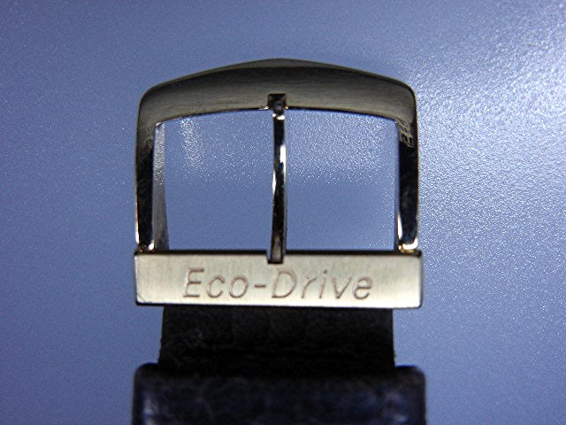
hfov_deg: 47.9
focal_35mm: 39
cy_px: 212
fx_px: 638
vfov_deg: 36.8
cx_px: 283
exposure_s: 1/70.3
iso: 160
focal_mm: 7.1
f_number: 3.7
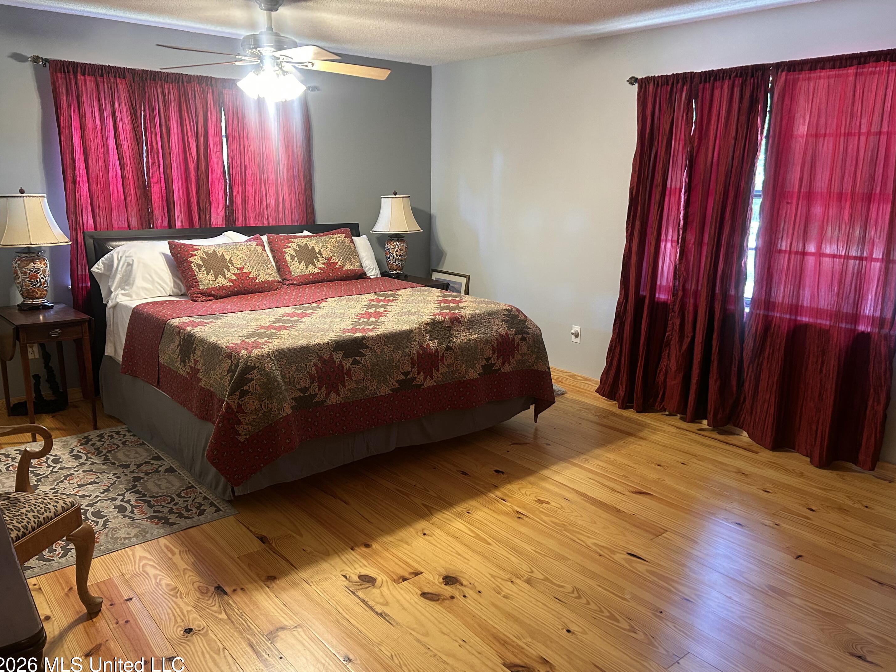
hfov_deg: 65.3
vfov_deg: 51.3
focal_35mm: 27
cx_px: 444
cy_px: 348
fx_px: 699
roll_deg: -0.2
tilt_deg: -13.3
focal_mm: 5.7
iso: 250
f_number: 1.5
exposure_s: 1/60
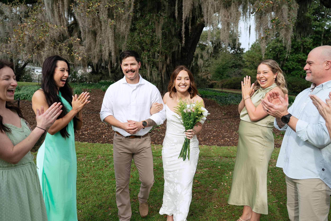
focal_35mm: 30
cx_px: 166
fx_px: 276
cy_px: 110
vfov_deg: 43.6
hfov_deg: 61.9
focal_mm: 30
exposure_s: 1/500
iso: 100
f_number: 4.5
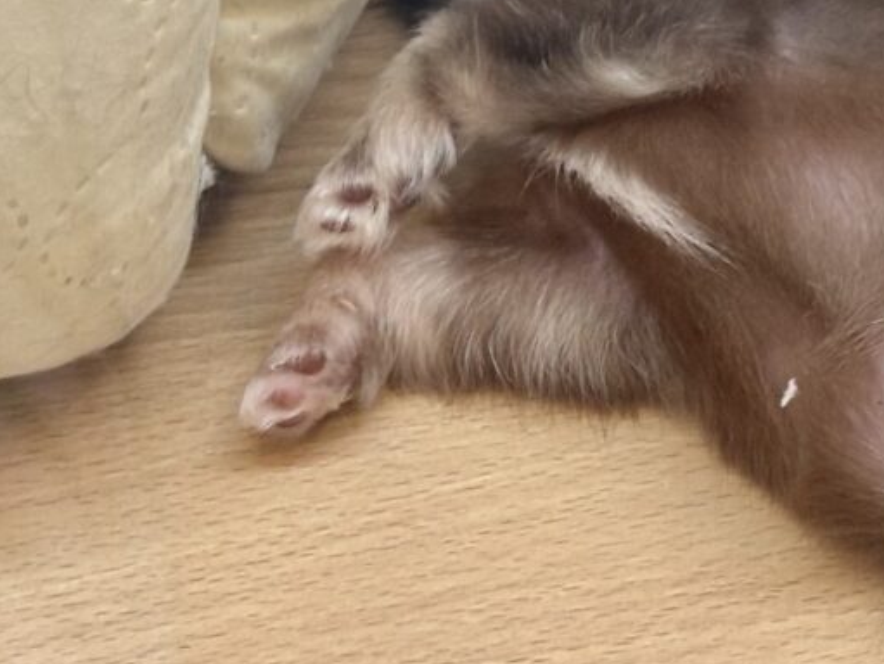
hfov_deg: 15.9
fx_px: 3118
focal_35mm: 122
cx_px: 867
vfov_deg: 12.2
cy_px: 292
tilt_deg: -46.2
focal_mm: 5.96
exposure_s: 1/50
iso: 25
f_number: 1.6
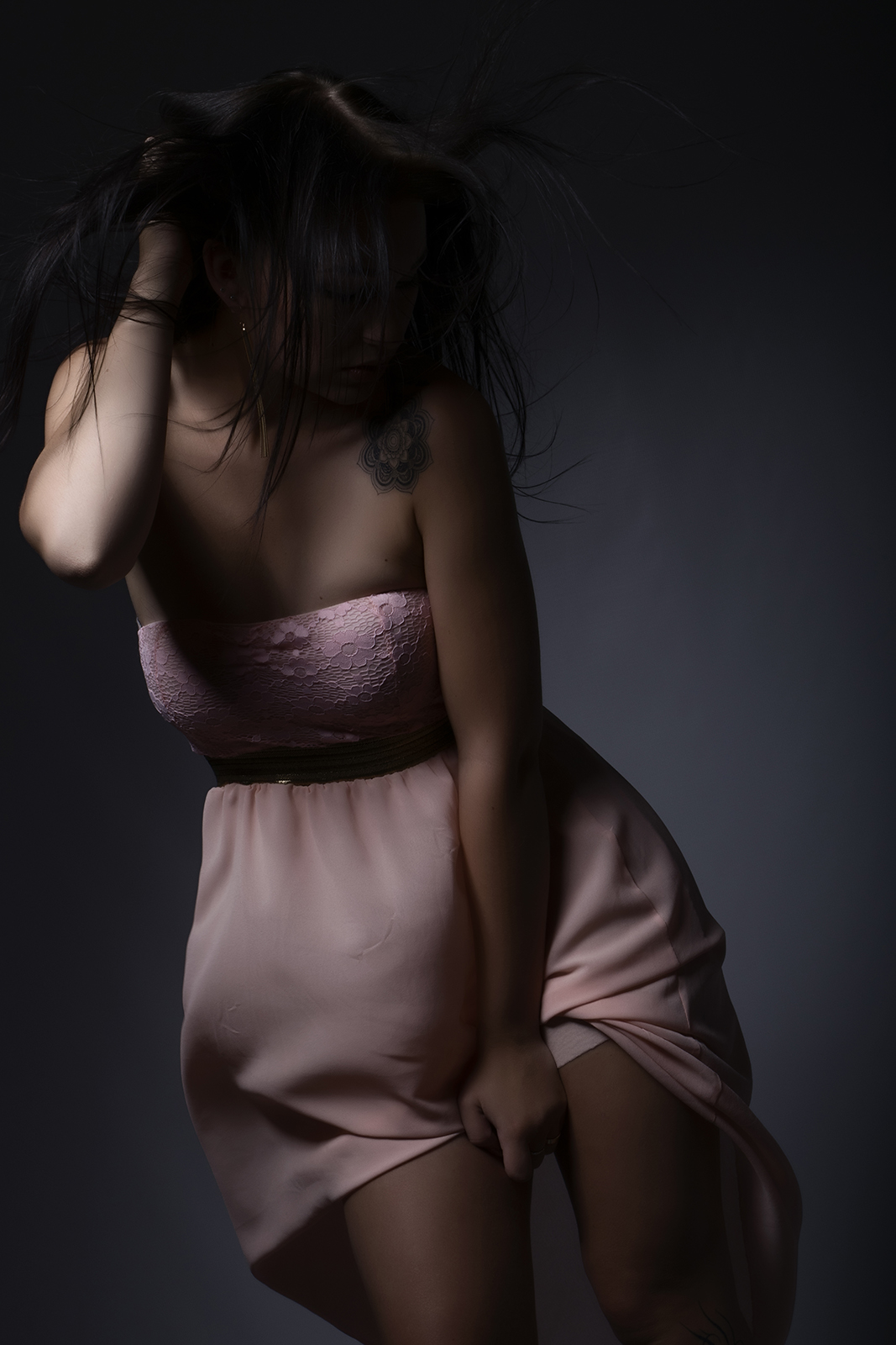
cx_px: 448
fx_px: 2575
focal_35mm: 69
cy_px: 672
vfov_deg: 29.2
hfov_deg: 19.7
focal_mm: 46
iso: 100
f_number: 16
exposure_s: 1/200
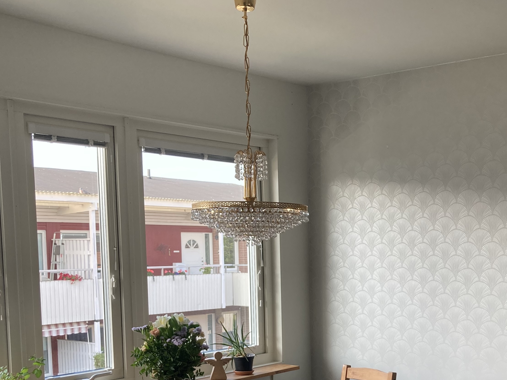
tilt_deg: -5.0
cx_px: 366
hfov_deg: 36.8
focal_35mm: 51
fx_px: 747
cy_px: 324
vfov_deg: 27.7
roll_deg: -0.2
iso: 32
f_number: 1.8
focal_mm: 3.99
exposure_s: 1/121
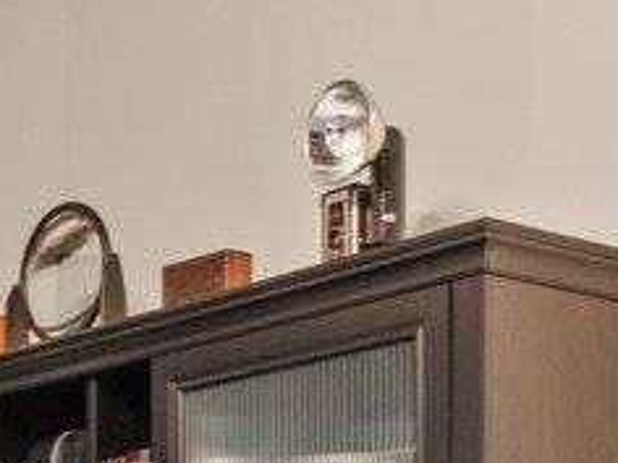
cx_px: -191
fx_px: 2232
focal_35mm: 125
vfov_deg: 11.0
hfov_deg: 15.0
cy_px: 862
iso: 500
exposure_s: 2
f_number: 9.5
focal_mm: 10
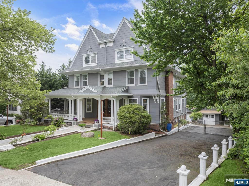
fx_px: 172
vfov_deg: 56.7
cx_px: 124
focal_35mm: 24
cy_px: 93
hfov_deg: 71.6
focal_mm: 12.29
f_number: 2.8
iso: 130
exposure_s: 1/15
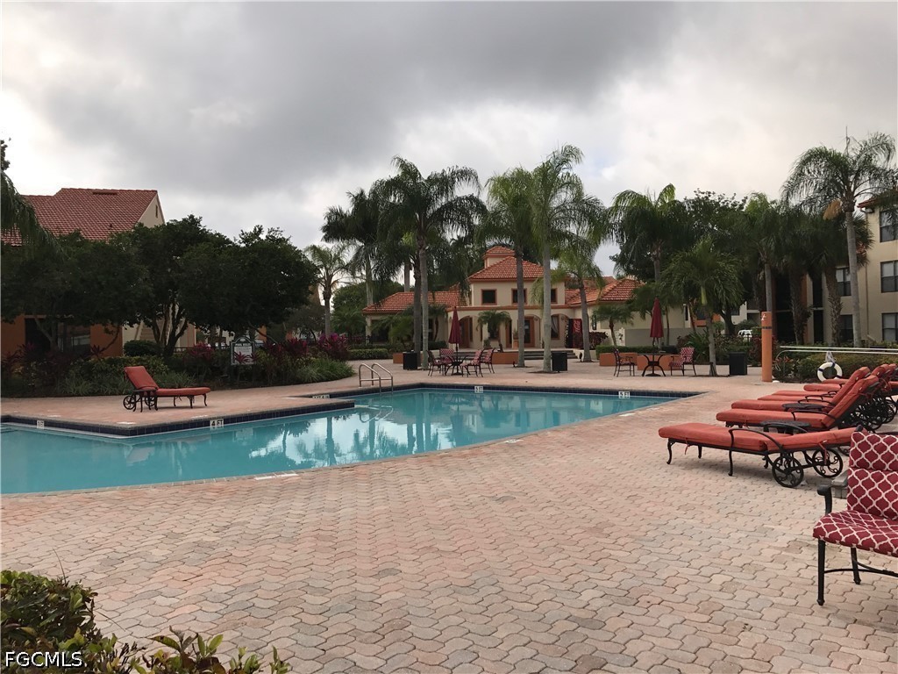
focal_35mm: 28
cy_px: 337
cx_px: 449
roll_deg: +1.1
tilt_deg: +1.1
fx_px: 726
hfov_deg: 63.4
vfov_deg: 49.7
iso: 20
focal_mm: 3.99
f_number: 1.8
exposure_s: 1/2519
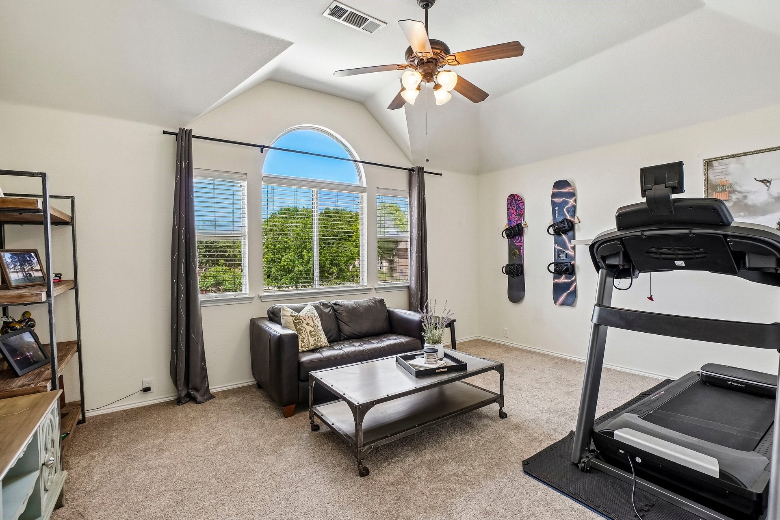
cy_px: 265
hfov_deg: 96.7
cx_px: 407
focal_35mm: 16
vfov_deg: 73.7
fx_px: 347
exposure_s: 1/30
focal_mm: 10
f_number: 8
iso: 400
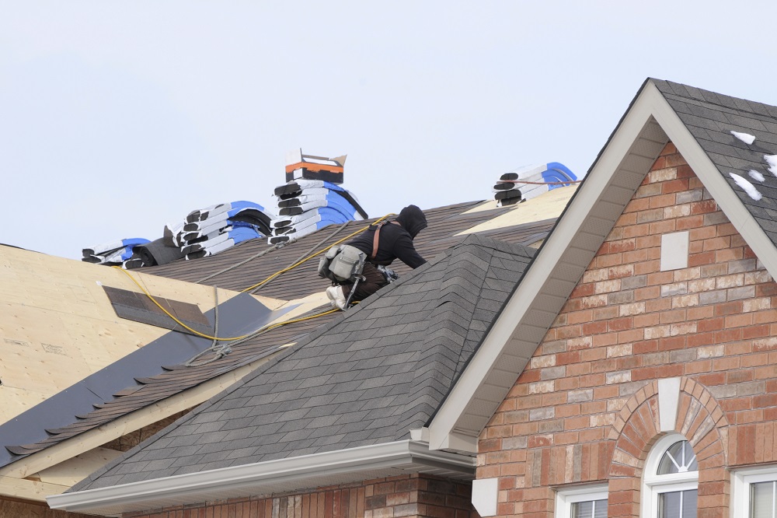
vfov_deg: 4.6
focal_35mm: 300
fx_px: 6473
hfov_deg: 6.9
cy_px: 259
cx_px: 388
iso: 200
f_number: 13
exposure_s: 1/250
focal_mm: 200
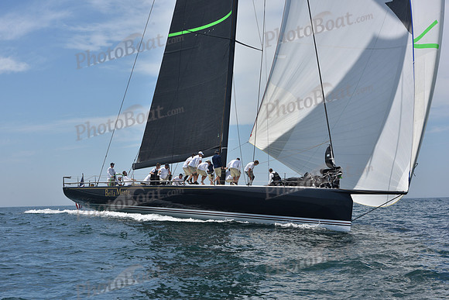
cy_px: 150
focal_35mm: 70
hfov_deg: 28.8
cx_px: 224
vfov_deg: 19.5
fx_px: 873
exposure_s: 1/800
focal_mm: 70
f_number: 11
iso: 250
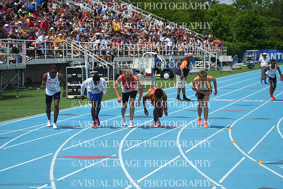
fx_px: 944
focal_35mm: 120
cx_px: 142
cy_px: 94
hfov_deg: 17.1
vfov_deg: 11.4
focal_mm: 120
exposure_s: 1/2500
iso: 400
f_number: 5.6
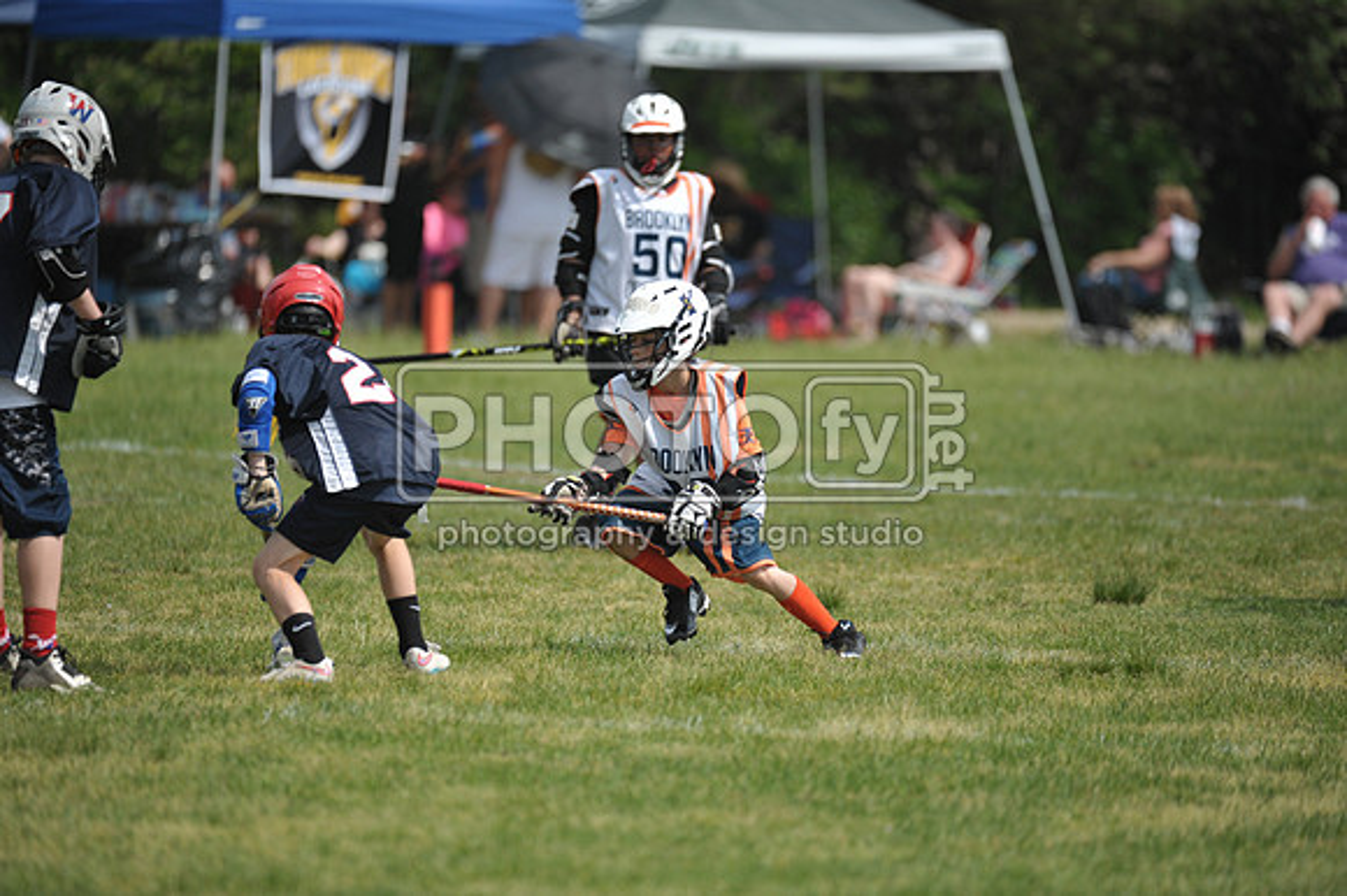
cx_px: 674
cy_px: 448
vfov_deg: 3.9
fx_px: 13088
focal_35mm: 350
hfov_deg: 5.9
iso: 640
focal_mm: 350
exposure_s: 1/4000
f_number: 4
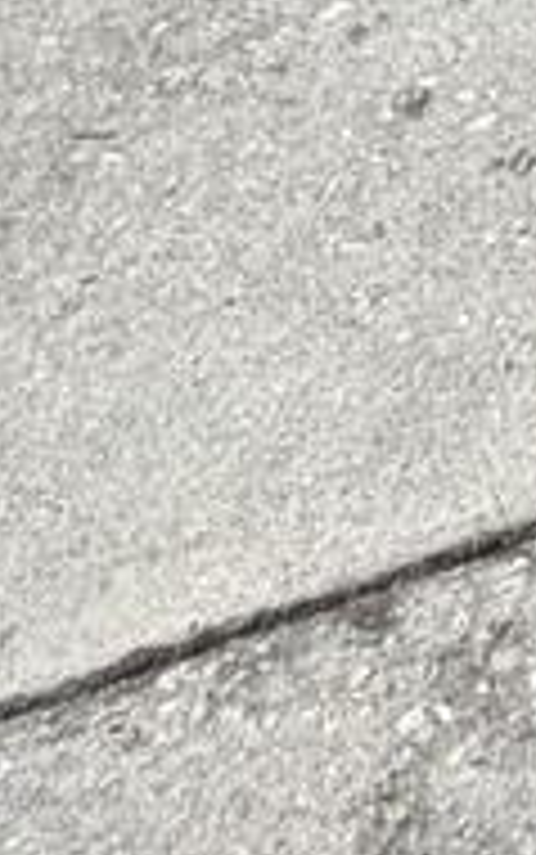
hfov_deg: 8.8
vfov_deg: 11.6
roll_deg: -0.3
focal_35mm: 125
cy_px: -1521
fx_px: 2917
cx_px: 1540
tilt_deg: -15.6
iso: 25
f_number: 2.2
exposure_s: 1/1211
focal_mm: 2.22
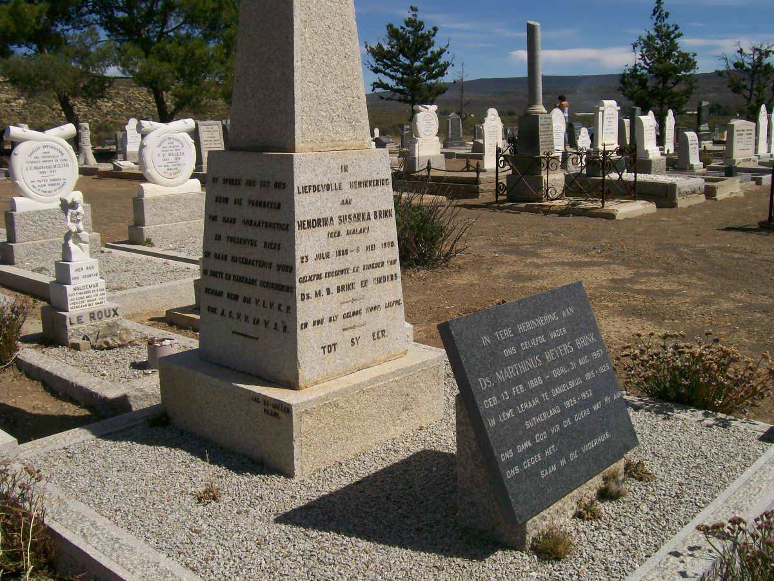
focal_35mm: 36
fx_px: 805
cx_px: 387
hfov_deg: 51.4
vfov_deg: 39.7
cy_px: 290
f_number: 4.8
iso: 80
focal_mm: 6
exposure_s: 1/1401
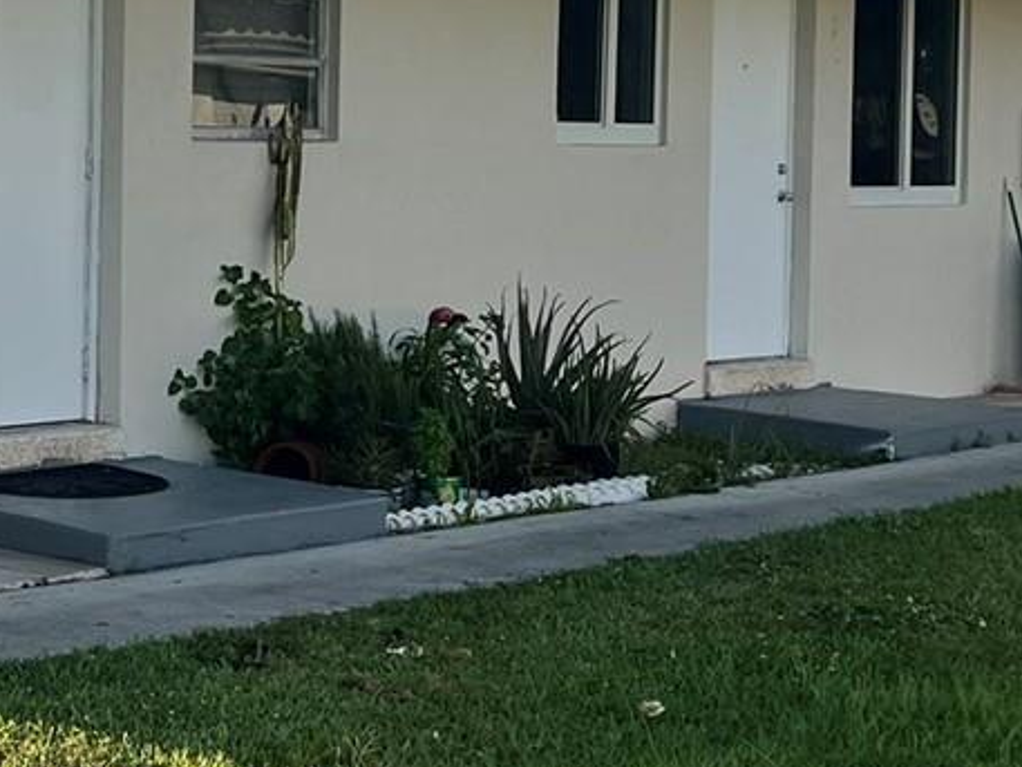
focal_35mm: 91
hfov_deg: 20.7
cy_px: 210
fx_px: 2687
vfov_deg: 16.2
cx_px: -51
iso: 50
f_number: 1.5
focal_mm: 5.7
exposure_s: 1/3831
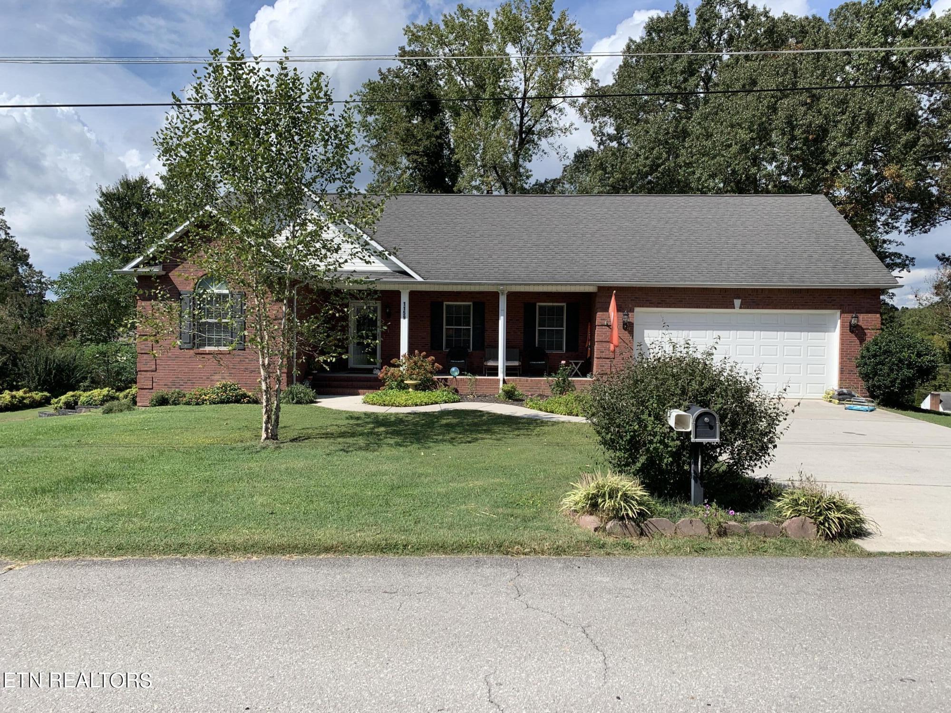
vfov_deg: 53.1
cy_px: 356
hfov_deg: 67.3
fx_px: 714
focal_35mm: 26
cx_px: 476
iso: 25
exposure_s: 1/2114
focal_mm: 4.25
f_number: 1.8
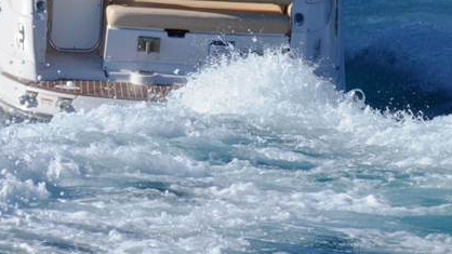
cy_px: -69
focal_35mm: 474
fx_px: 5680
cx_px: 163
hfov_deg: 4.6
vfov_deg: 2.6
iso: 360
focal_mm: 140
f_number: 5.6
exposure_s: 1/4000
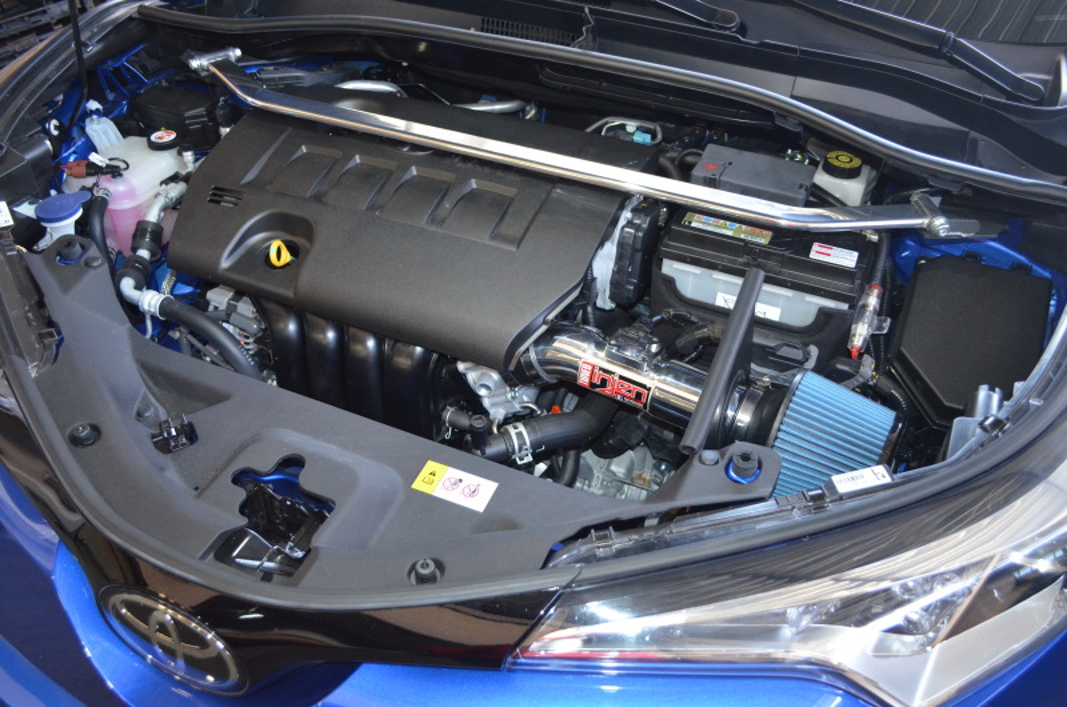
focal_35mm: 33
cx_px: 534
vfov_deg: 39.8
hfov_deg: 57.3
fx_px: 976
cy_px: 354
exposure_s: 1/60
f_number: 3.8
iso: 1800
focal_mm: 22
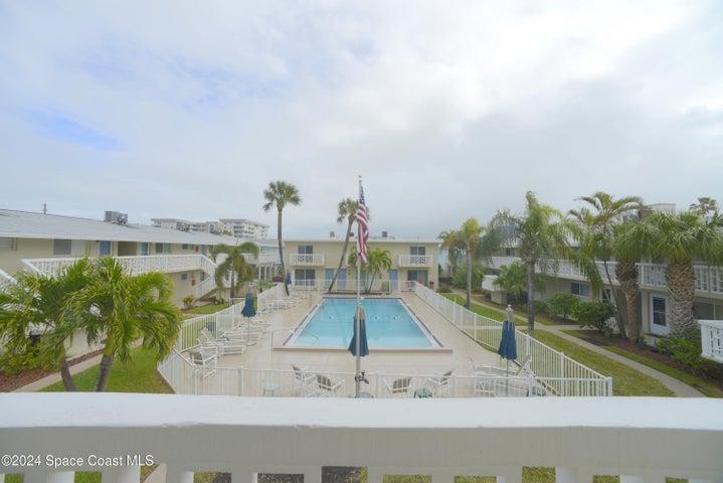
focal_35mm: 14
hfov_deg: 104.2
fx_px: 281
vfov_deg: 81.3
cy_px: 242
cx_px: 362
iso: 100
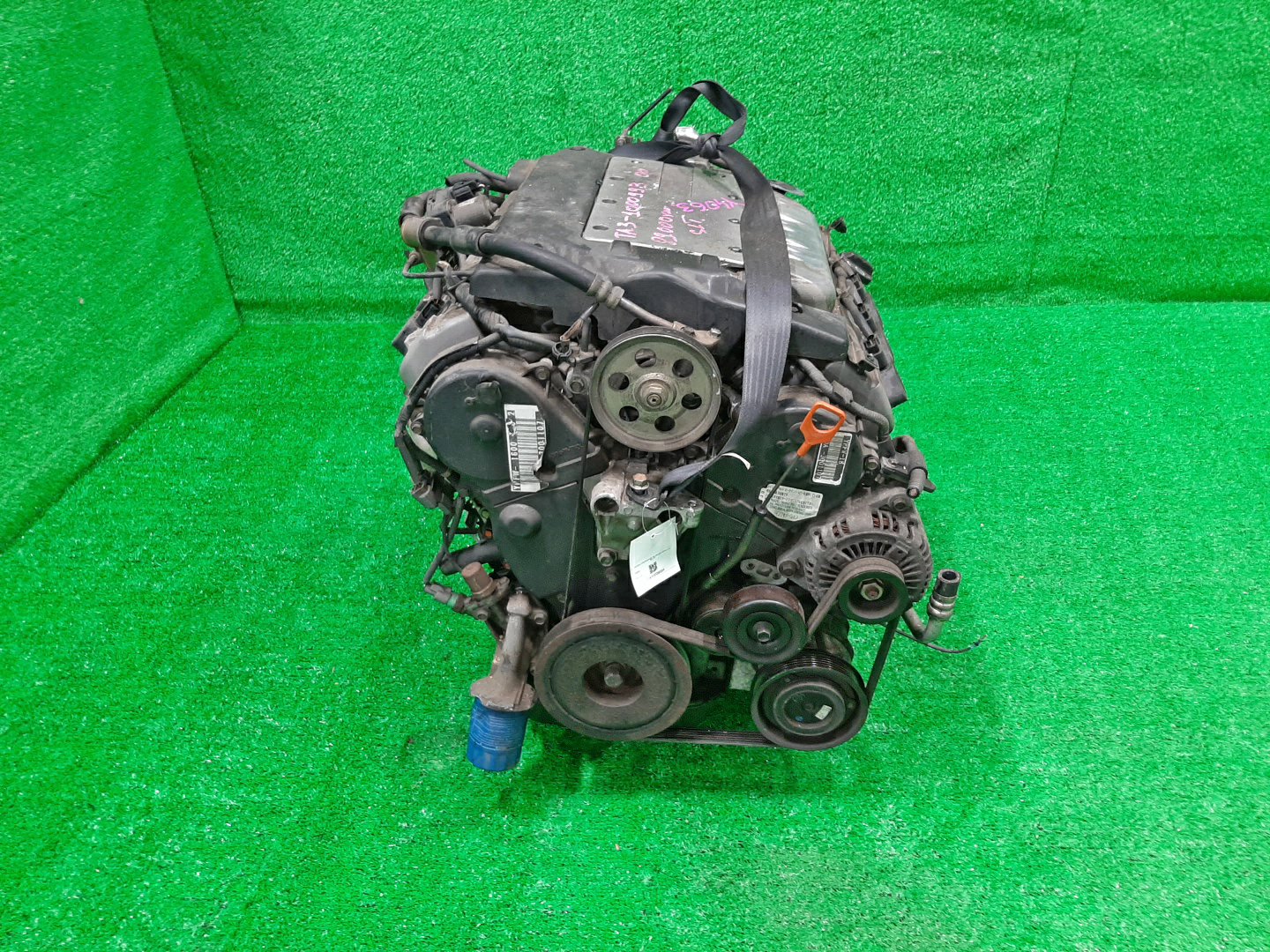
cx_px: 635
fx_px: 954
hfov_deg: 67.3
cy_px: 476
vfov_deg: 53.1
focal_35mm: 26
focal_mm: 3.93
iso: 197
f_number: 1.7
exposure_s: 1/50
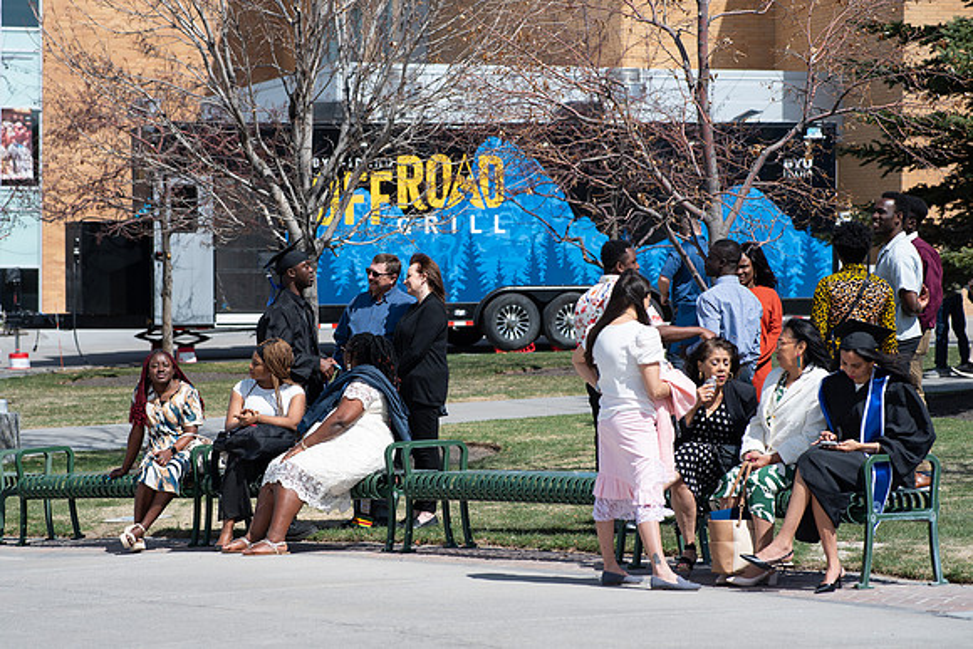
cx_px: 408
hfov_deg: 16.6
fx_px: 3336
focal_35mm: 123
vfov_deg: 11.1
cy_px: 330
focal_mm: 105
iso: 100
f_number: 4.5
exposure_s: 1/1000
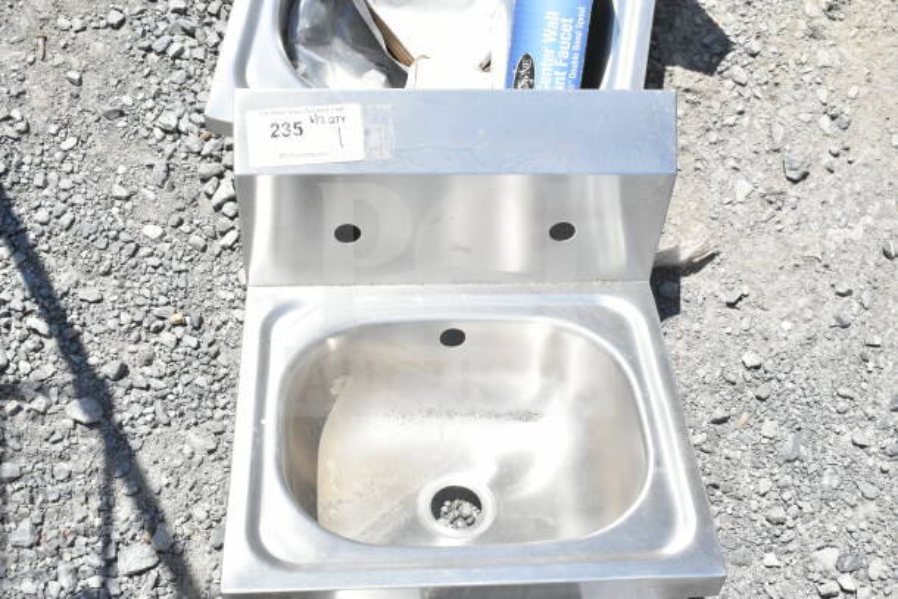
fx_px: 1085
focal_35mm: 44
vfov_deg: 30.9
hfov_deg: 45.0
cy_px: 300
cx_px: 449
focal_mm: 29
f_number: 13
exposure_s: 1/1000
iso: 1600
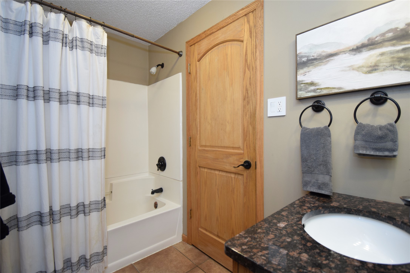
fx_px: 171
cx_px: 205
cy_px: 136
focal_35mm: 15
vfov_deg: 77.3
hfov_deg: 100.4
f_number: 4.5
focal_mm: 10
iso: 640
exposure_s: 1/60
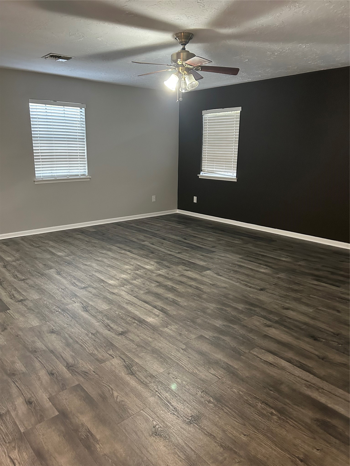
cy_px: 233
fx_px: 351
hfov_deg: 53.1
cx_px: 175
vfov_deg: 67.3
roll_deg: -0.1
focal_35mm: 26
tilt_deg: -13.6
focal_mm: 5.7
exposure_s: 1/60
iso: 500
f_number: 1.5
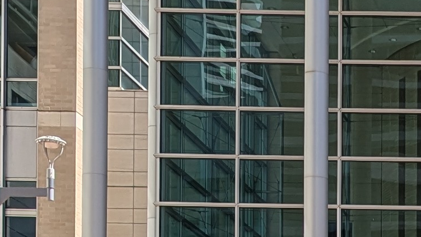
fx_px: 1585
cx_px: 629
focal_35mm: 142
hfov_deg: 14.2
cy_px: 521
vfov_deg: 8.0
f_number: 1.85
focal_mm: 6.81
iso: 47
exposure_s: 1/2410
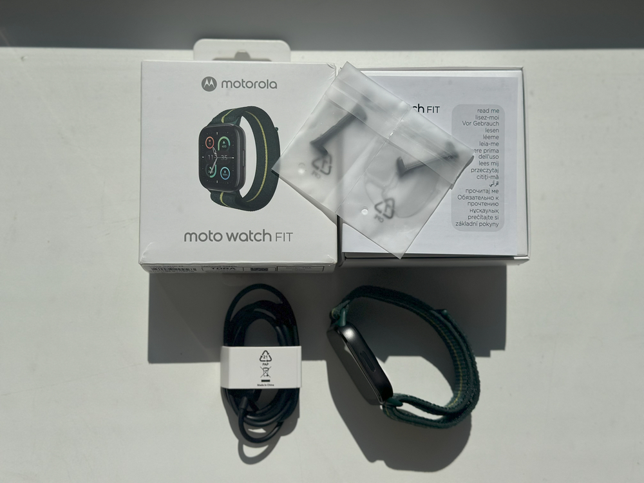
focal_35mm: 48
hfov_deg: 39.7
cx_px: 322
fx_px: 893
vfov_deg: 30.3
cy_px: 242
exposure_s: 1/18868
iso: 64
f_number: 1.78
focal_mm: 6.86
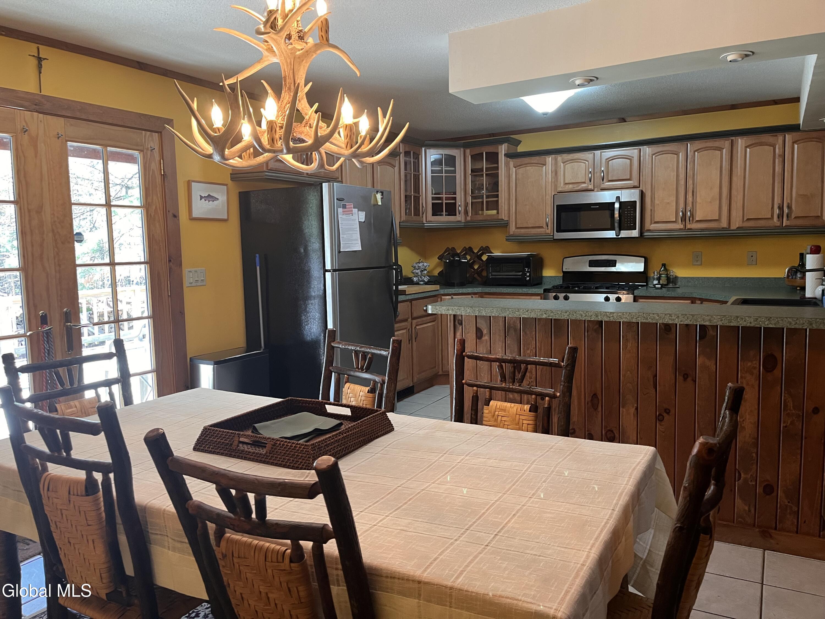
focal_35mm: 26
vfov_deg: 53.1
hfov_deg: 67.3
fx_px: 620
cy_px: 310
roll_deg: +1.1
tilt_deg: -5.6
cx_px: 412
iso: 250
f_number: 1.6
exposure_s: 1/60
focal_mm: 5.1
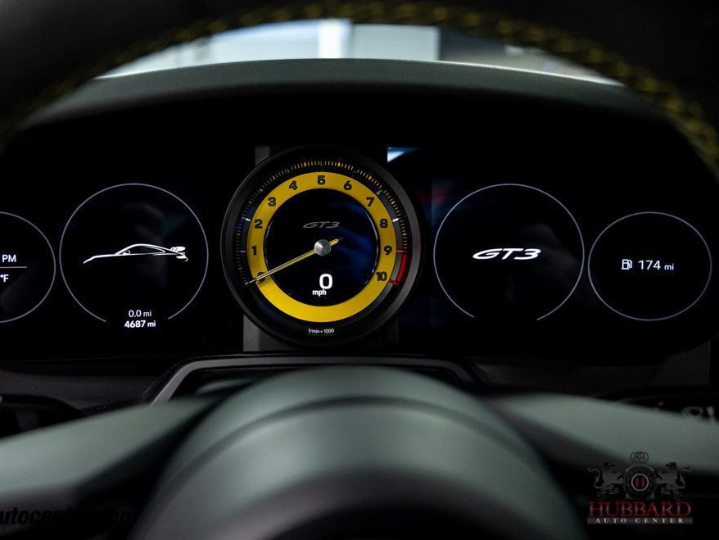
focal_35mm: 27
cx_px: 301
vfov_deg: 51.4
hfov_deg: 64.9
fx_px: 561
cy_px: 267
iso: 3200
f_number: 4
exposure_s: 1/60
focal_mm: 24
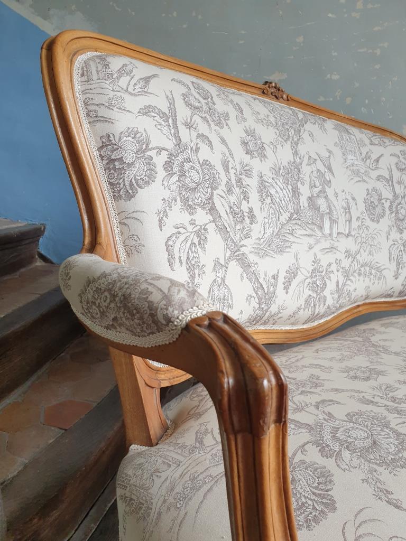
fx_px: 407
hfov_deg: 53.1
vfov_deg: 67.3
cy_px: 270
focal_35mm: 26
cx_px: 203
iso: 160
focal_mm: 4.3
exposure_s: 1/50
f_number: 2.4
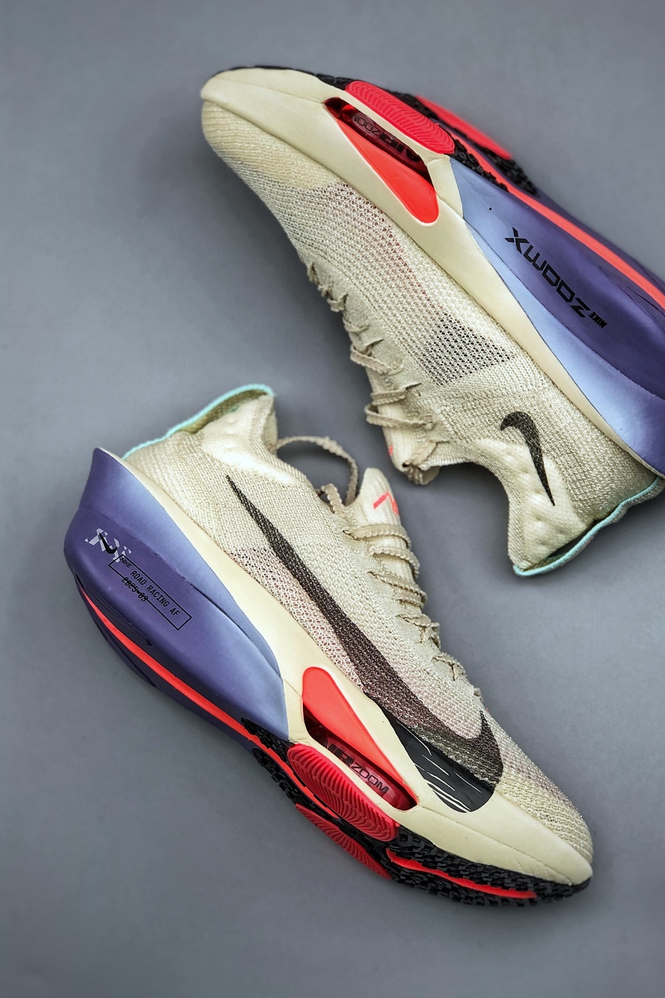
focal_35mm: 64
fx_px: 1774
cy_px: 488
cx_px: 364
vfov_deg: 31.4
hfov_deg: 21.2
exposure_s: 1/100
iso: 32
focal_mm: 6.6
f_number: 2.8
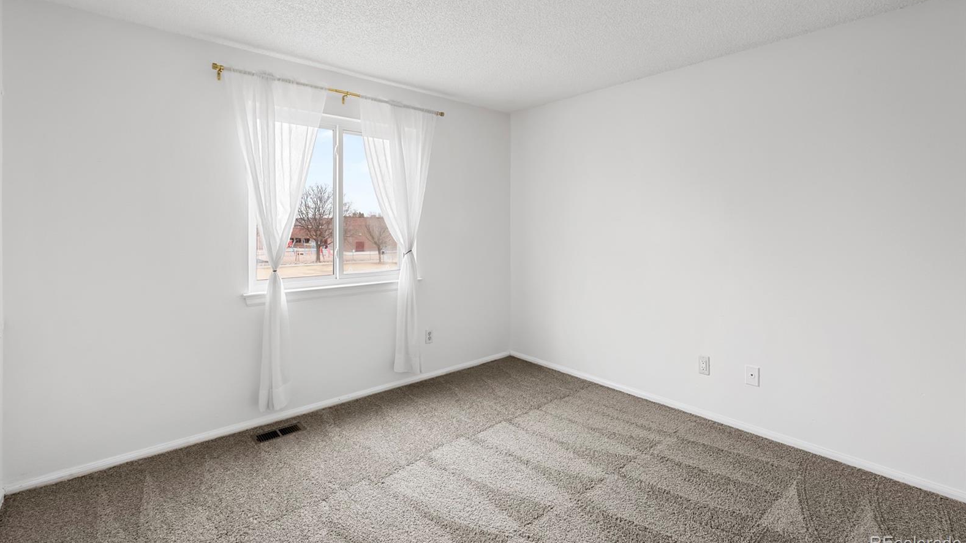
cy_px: 230
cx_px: 479
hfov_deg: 94.2
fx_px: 449
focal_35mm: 18
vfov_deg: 62.0
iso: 320
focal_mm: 16.5
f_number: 9
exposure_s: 1/1.67
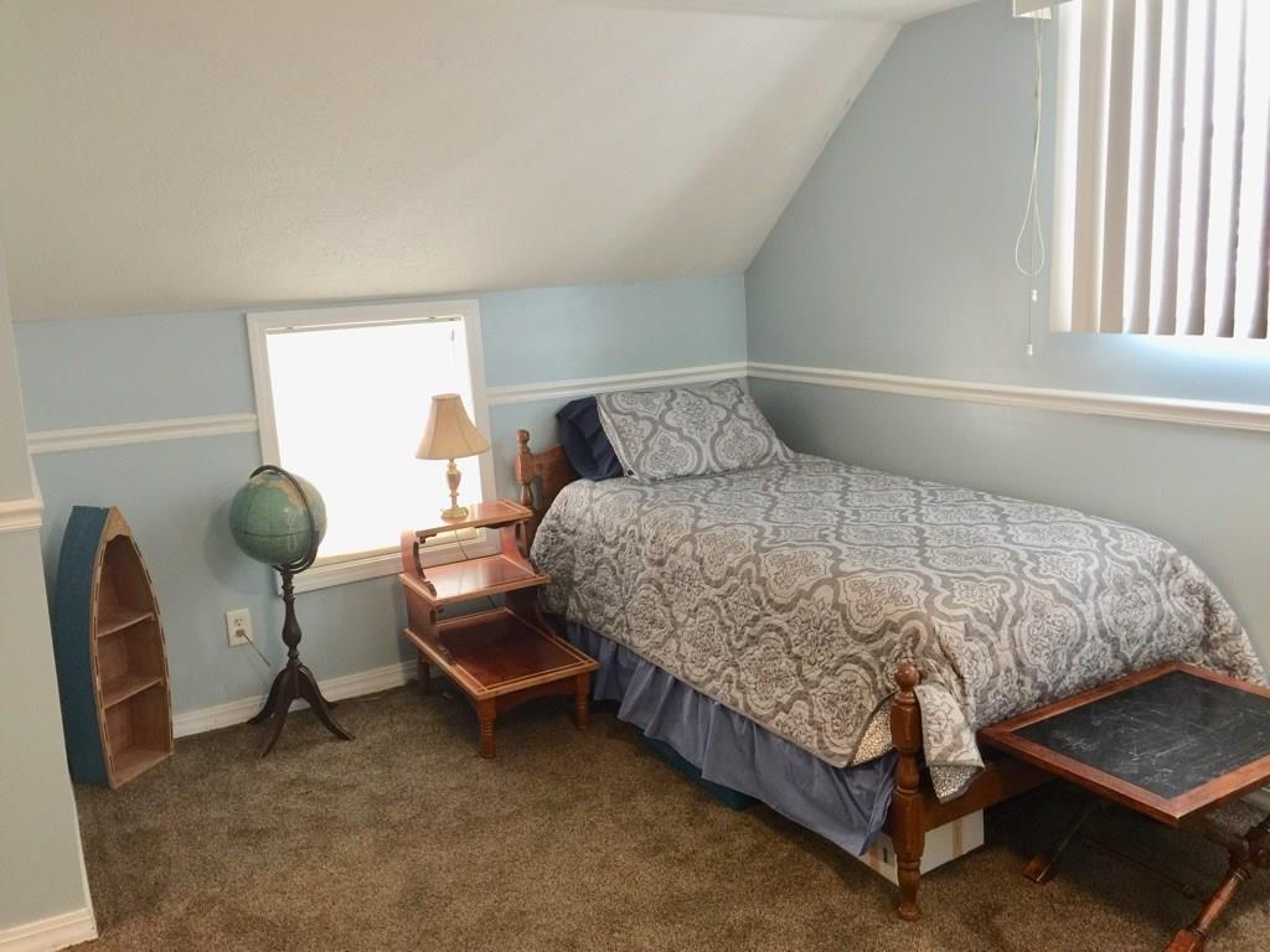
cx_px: 635
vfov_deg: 48.2
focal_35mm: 29
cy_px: 476
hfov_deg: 61.7
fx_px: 1064
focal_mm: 4.15
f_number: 2.2
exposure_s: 1/15
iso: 40
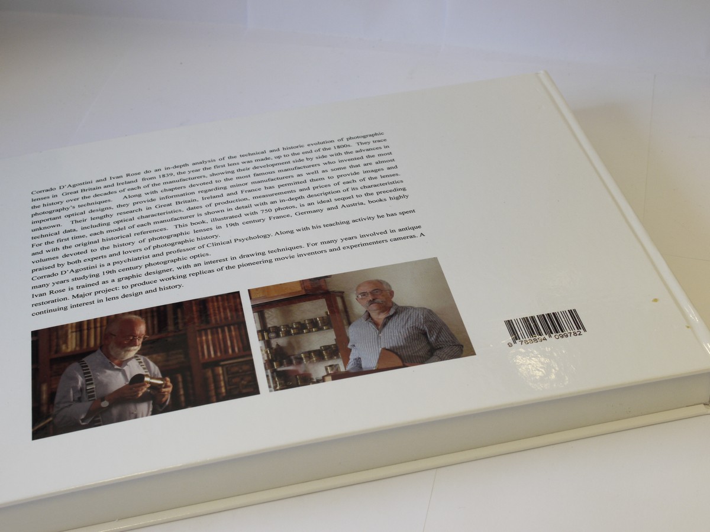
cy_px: 266
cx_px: 355
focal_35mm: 60
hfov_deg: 32.2
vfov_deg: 24.4
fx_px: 1231
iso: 400
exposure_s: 1/40
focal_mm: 30
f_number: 8
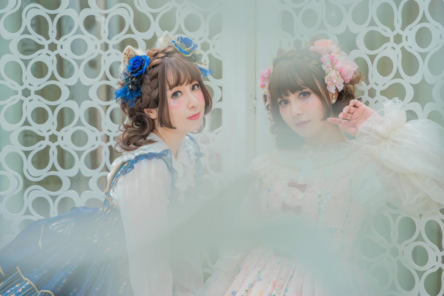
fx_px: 925
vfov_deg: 18.2
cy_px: 148
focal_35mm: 75
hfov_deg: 27.0
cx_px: 222
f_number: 3.5
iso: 400
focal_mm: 75
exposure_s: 1/200
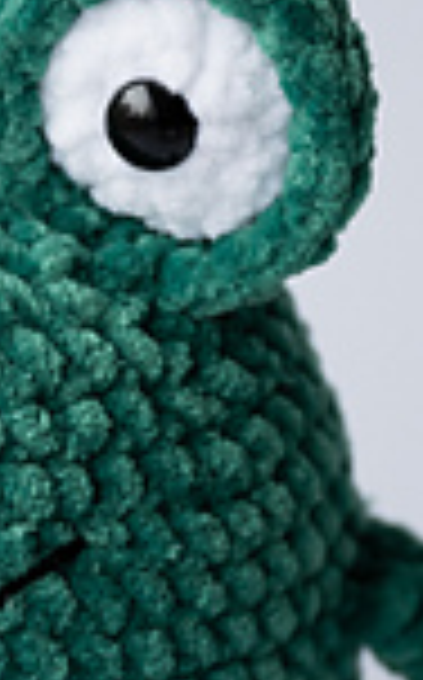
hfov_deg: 4.3
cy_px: 522
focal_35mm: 303
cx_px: -47
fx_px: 5605
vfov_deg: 6.9
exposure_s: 1/160
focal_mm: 70
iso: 250
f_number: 2.8
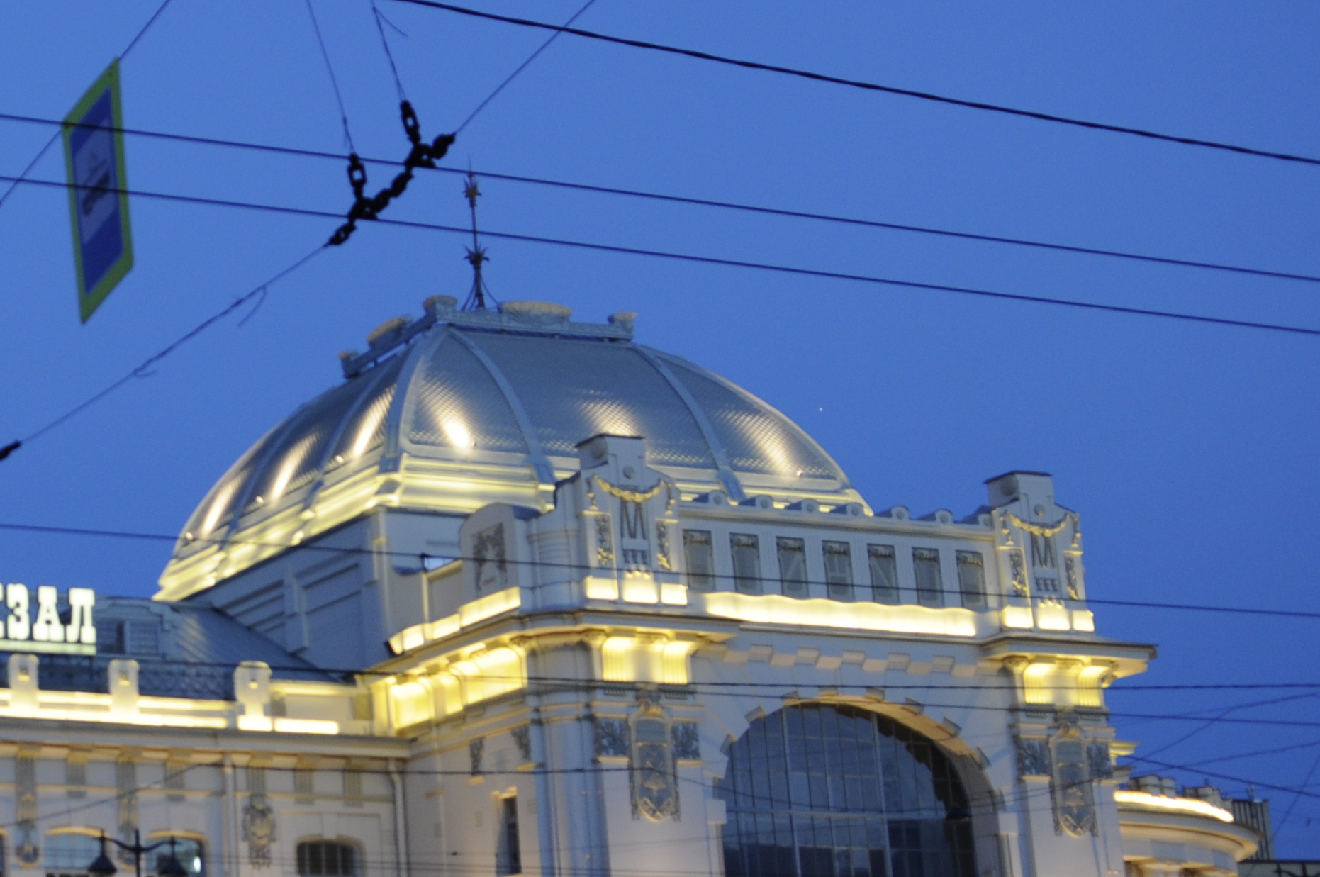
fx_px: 2783
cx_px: -162
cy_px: 513
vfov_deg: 17.9
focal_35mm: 76
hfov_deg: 24.7
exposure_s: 1/20
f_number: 4
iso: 250
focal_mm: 22
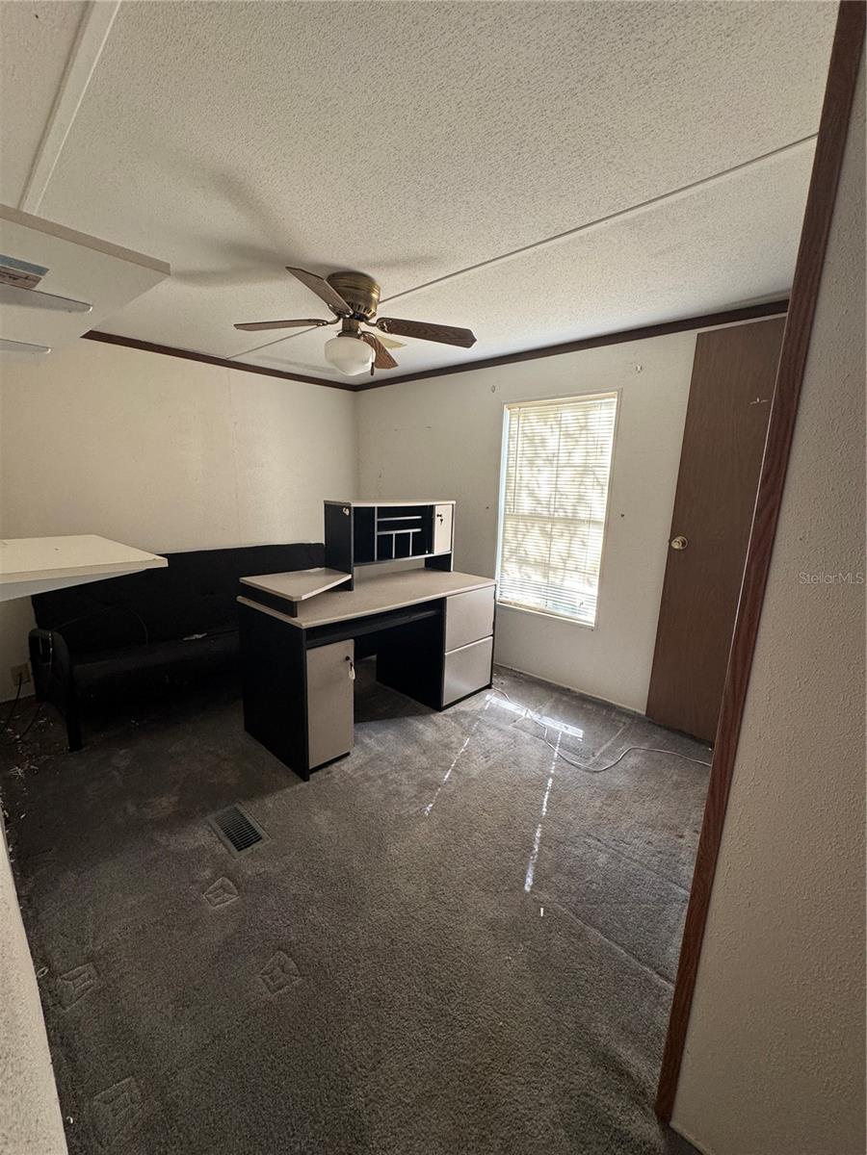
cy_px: 578
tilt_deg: -13.8
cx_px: 434
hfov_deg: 85.7
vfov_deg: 102.1
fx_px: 468
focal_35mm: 14
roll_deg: -1.4
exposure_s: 1/120
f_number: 2.2
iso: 200
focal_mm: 2.22
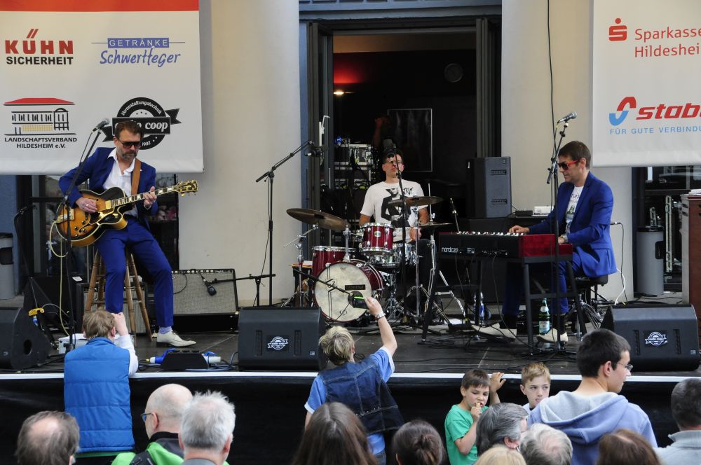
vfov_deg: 16.2
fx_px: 1634
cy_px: 232
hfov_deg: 24.2
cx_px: 350
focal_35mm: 84
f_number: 7.1
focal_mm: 56
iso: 1000
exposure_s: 1/200
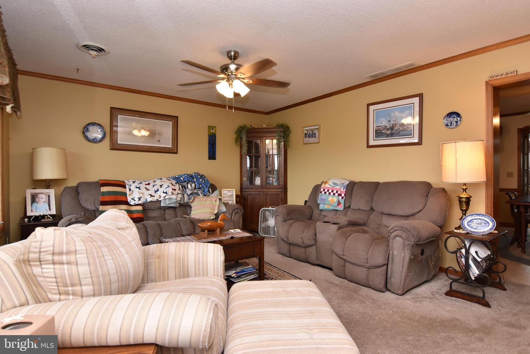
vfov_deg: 67.5
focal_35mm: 18
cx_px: 265
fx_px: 265
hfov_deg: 90.0
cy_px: 177
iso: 800
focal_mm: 12
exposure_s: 1/60
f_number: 7.1
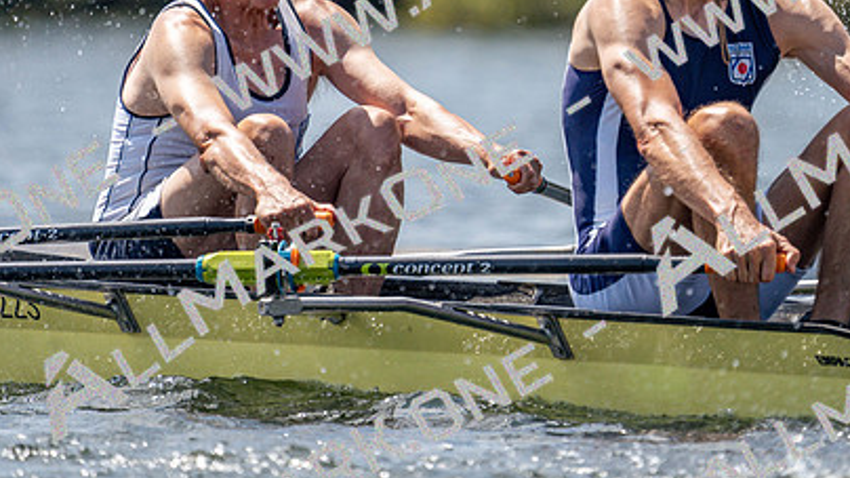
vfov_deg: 1.3
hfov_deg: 2.4
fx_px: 20324
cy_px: 117
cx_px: 471
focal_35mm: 902
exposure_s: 1/2000
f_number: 6.3
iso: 400
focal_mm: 600
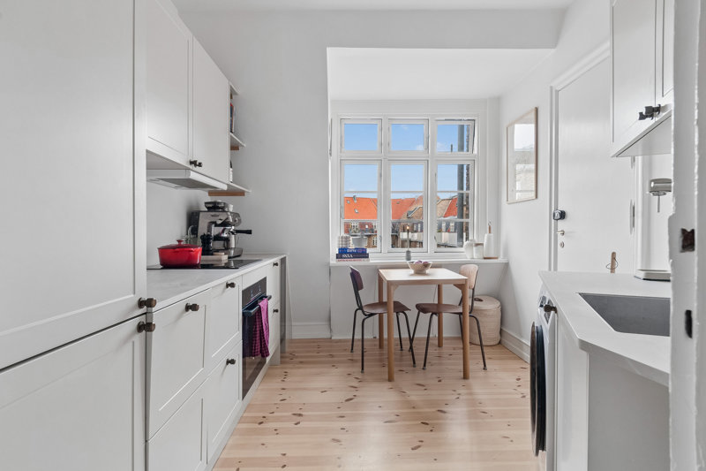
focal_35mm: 18
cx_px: 353
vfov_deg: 67.4
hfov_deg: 90.0
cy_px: 236
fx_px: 353
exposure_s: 1/4
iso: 400
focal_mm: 12
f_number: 10
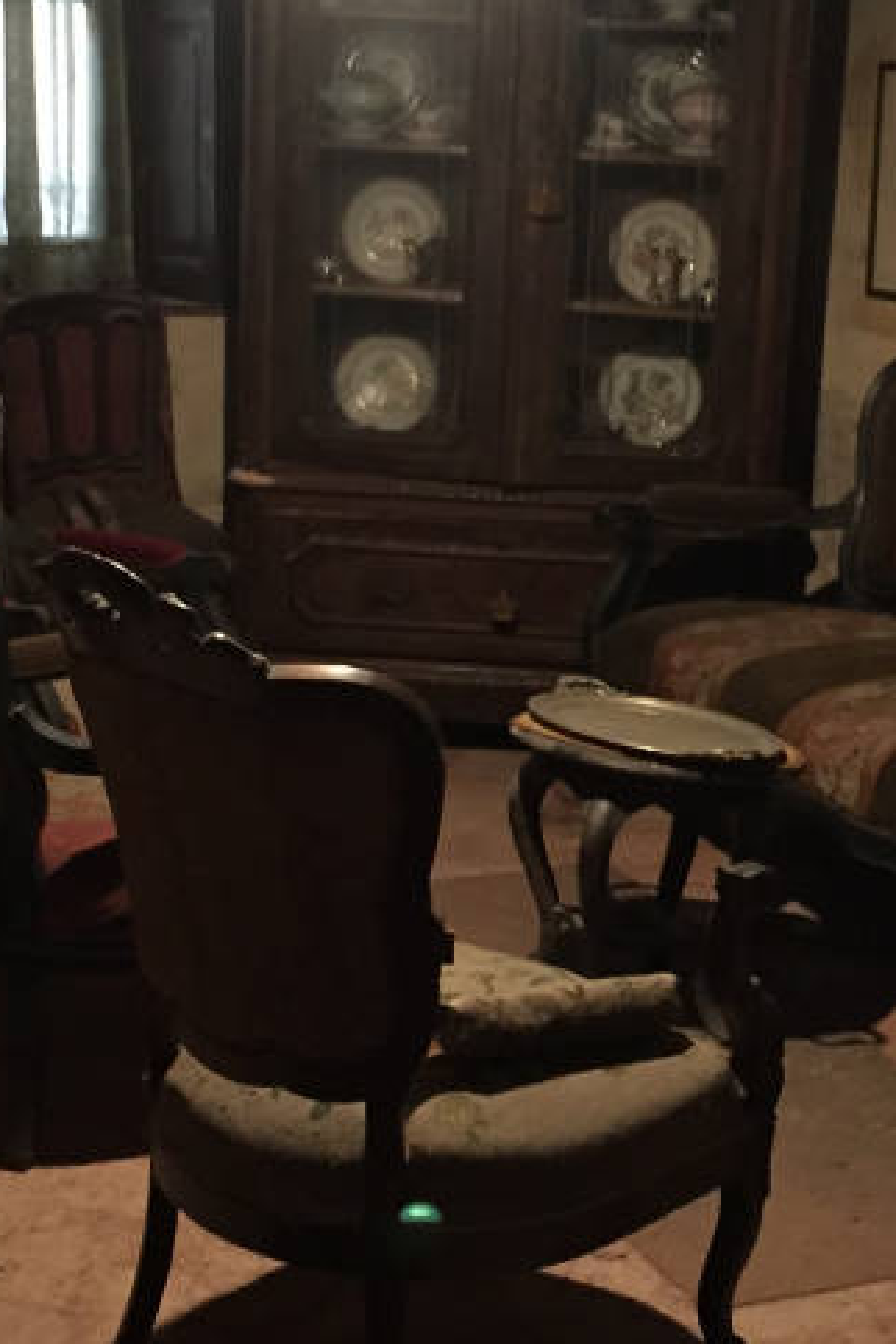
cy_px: 545
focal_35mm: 64
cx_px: 431
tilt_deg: -10.8
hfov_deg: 21.2
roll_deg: -1.2
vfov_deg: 31.3
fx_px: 2389
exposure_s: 1/17
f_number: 2.2
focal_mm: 4.15
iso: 500
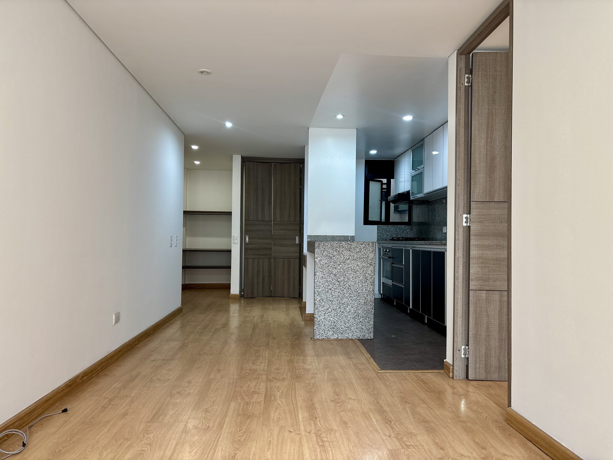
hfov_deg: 67.3
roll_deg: -0.9
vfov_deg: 53.1
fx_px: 460
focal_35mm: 26
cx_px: 306
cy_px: 230
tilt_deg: +0.7
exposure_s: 1/60
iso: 100
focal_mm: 5.96
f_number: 1.6
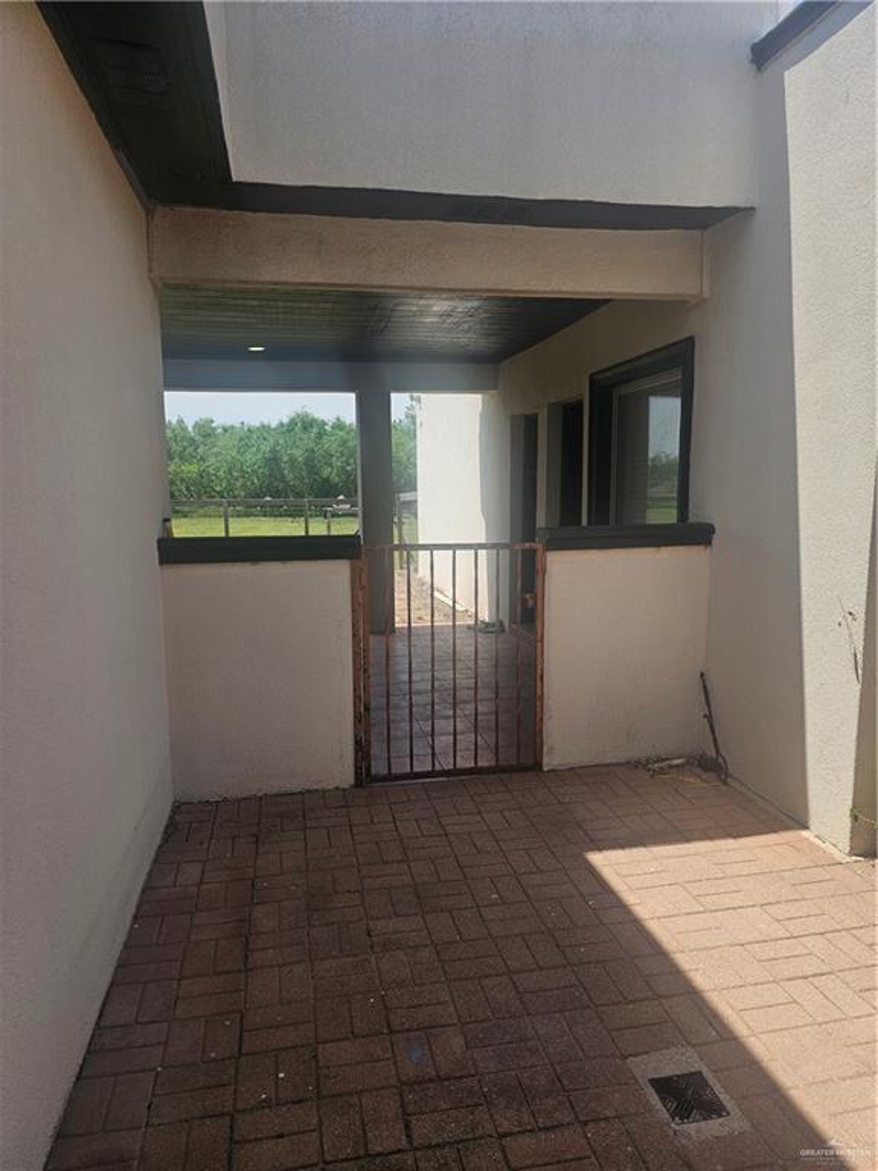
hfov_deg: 58.9
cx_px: 439
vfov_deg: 73.9
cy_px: 586
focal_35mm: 23
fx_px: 778
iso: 10
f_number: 1.7
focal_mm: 6.3
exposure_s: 1/536
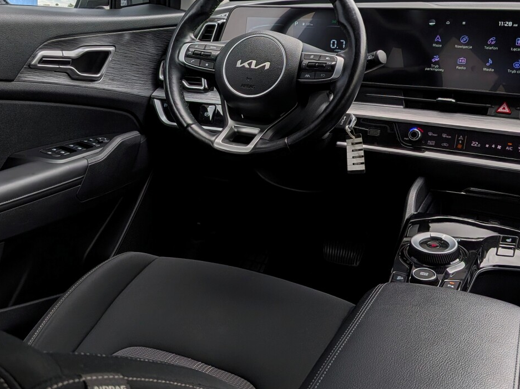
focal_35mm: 41
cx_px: 246
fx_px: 616
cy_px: 93
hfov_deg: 45.8
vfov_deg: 34.3
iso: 30
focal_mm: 4.53
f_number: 1.7
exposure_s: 1/2653
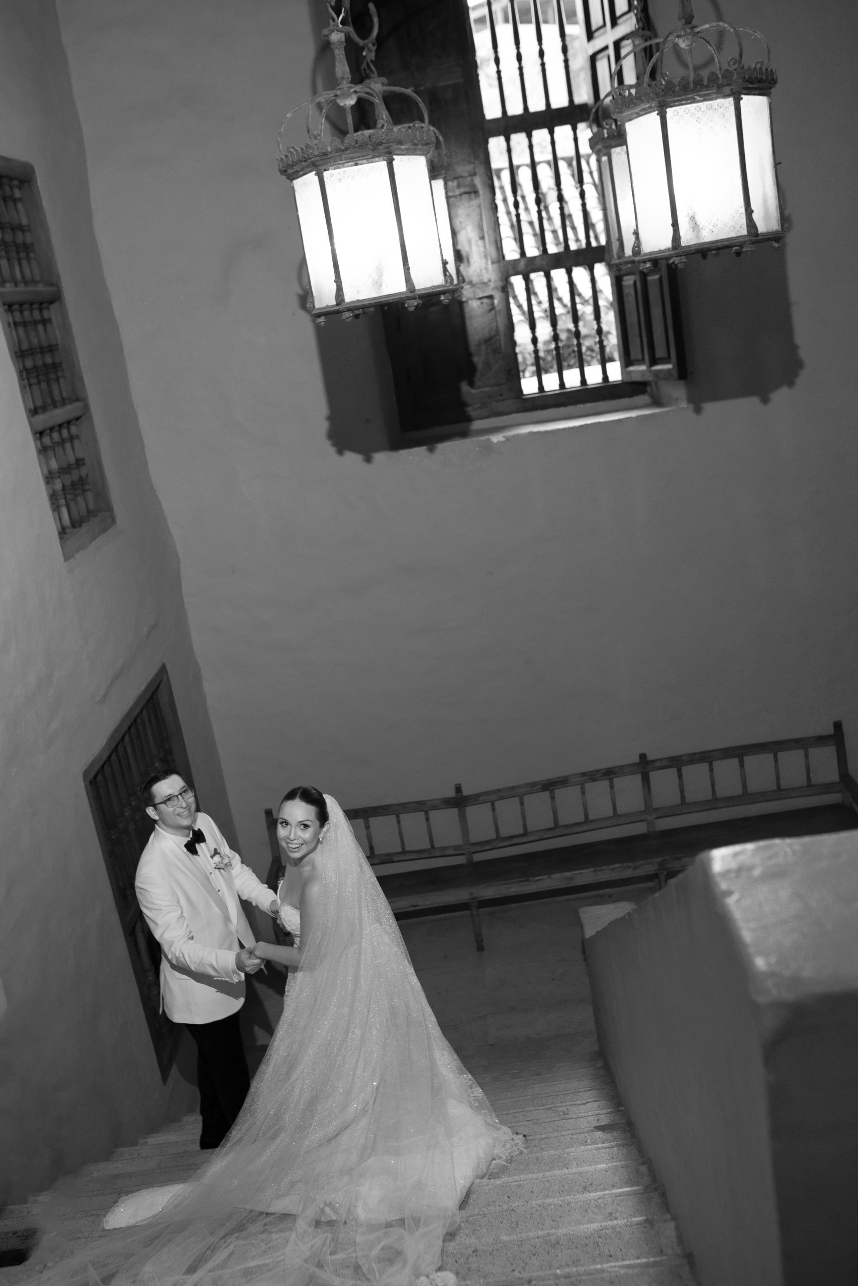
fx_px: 1251
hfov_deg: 37.9
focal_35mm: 35
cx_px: 429
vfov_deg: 54.4
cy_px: 643
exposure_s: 1/125
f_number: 3.2
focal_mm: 35
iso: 800
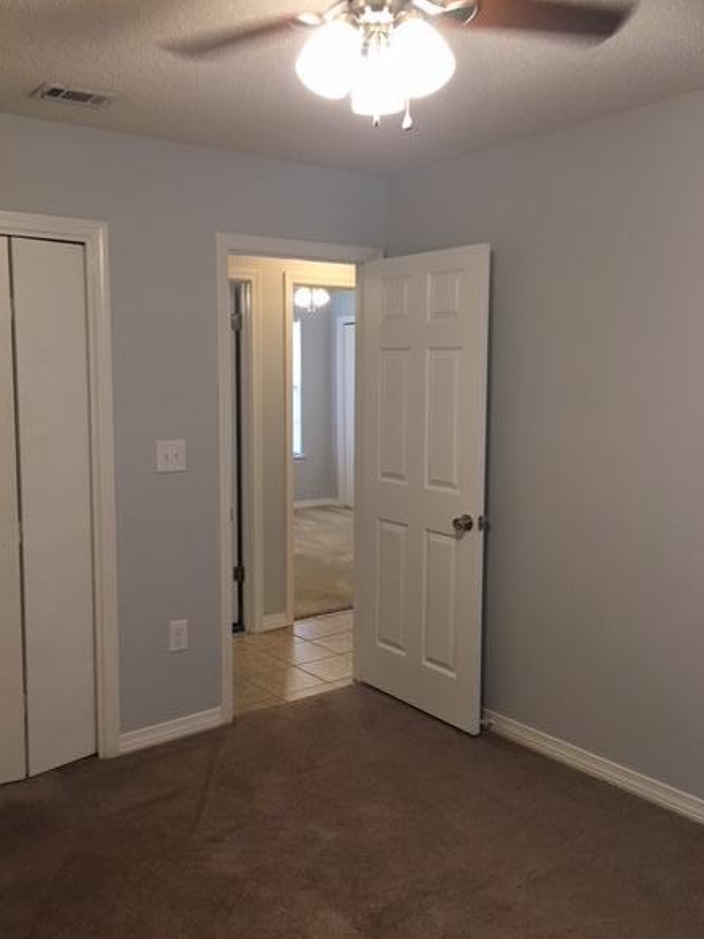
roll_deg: +0.8
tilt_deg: -5.1
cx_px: 330
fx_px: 868
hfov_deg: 44.1
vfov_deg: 56.8
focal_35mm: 32
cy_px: 463
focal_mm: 4.15
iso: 100
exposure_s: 1/30
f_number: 2.2
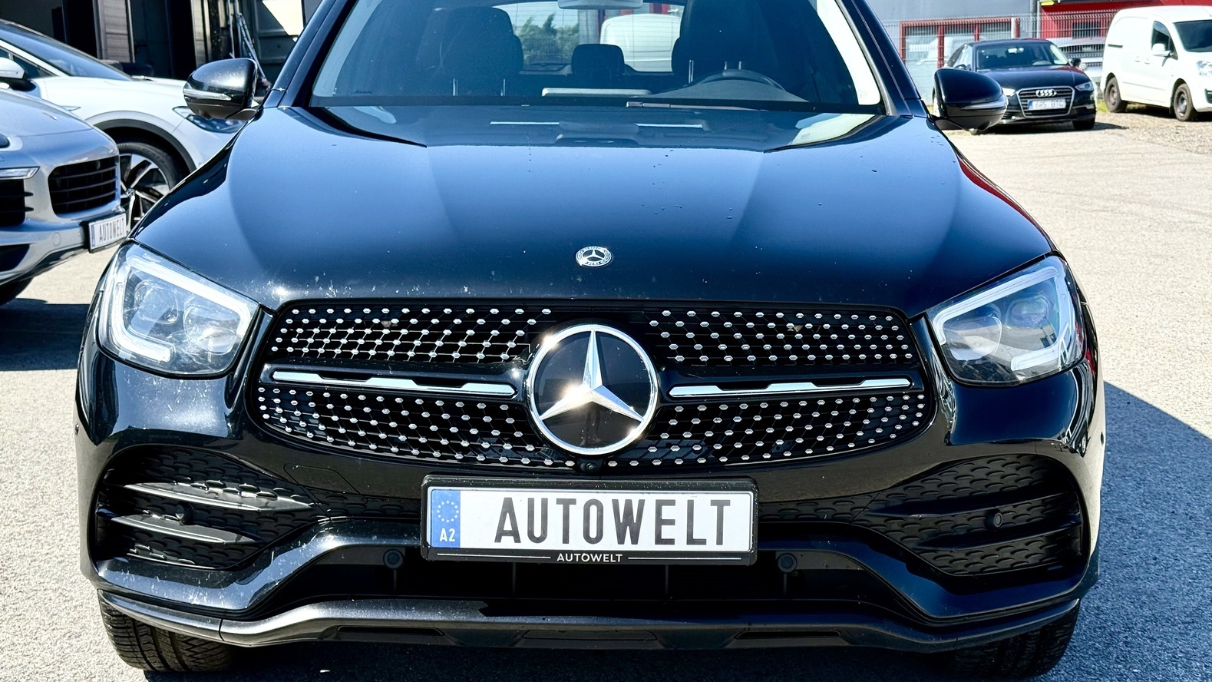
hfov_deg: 39.2
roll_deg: +1.8
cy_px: 346
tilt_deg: -9.8
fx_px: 1703
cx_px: 613
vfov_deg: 22.6
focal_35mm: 53
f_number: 1.78
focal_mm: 6.76
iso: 64
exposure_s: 1/2415
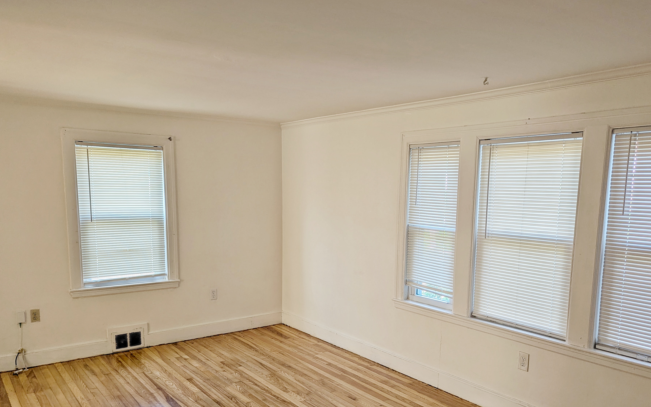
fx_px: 515
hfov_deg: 64.6
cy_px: 275
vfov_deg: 42.5
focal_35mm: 29
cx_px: 332
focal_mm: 6.81
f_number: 1.85
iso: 61
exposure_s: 1/57.2
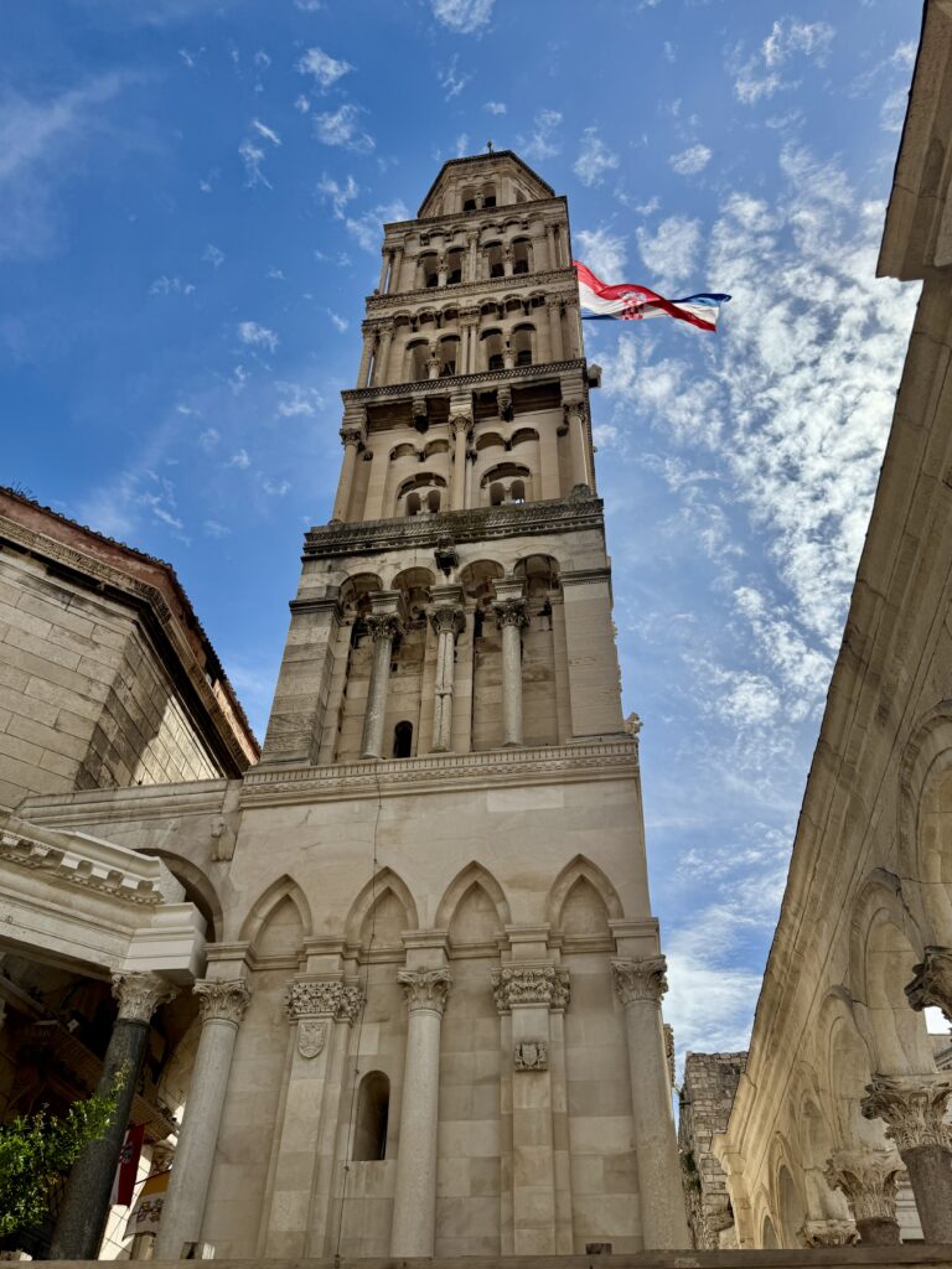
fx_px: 880
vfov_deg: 71.6
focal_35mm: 24
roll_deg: +2.0
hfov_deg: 56.8
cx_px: 476
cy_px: 634
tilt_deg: +43.5
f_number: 1.78
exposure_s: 1/7937
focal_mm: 6.76
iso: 80
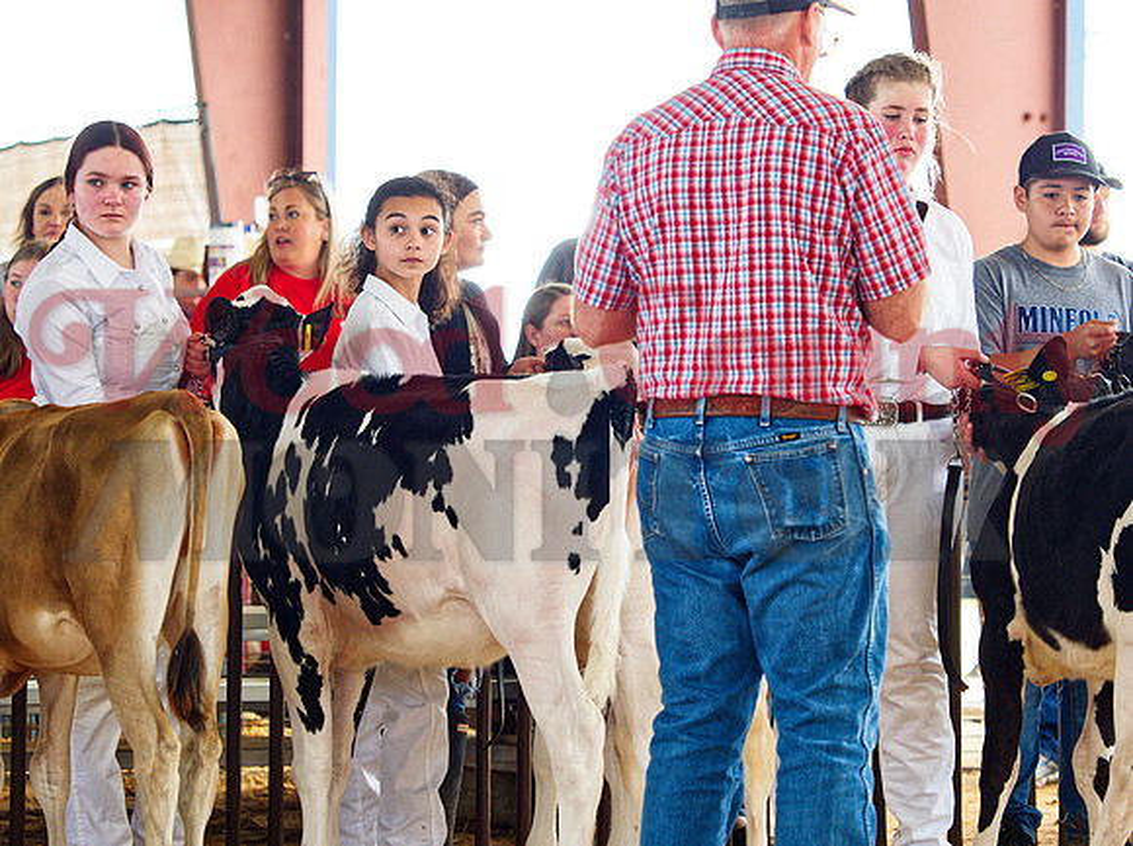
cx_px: 566
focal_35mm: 134
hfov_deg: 14.7
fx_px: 4379
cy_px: 423
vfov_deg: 11.0
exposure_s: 1/320
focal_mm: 67
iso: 400
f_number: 2.8
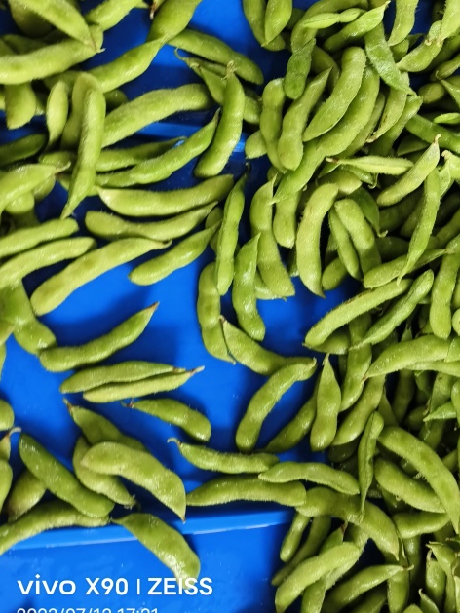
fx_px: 691
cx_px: 385
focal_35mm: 39
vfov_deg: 45.5
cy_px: 126
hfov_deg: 35.3
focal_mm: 5.5
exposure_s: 1/100
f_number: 1.75
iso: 203
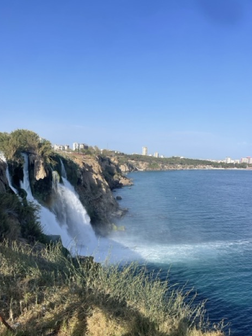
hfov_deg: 51.4
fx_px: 262
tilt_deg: -3.9
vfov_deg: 65.3
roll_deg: -1.3
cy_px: 173
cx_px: 124
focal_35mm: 27
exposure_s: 1/3663
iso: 32
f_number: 1.6
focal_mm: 5.1
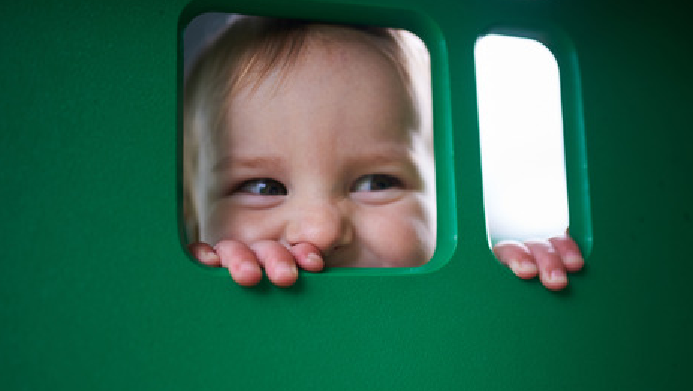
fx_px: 827
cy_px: 228
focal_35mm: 45
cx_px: 375
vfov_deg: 26.5
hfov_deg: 45.4
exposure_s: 1/1000
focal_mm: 35
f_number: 1.4
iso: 200
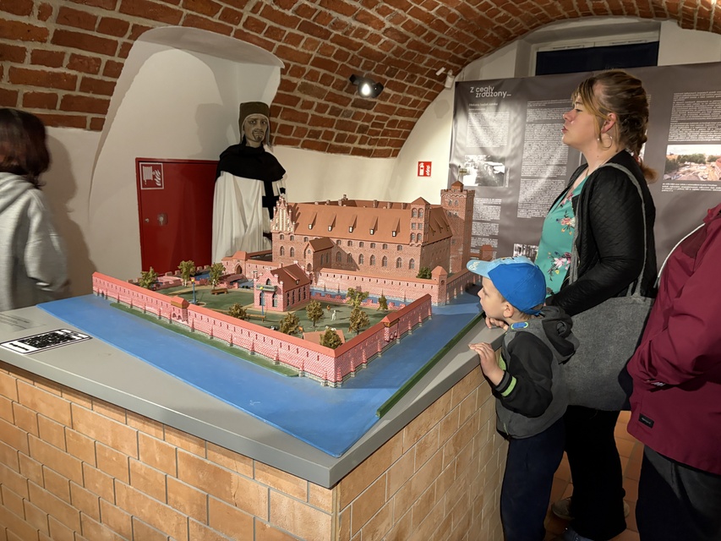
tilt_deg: -11.6
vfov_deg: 53.1
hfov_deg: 67.3
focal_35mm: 26
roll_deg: -1.2
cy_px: 270
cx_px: 360
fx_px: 542
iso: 320
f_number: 1.6
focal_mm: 5.96
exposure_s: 1/50
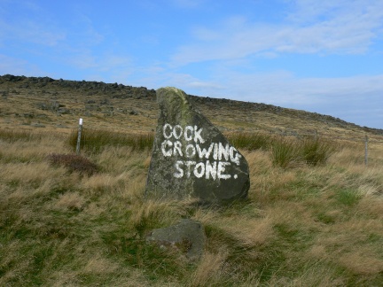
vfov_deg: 39.7
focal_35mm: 36
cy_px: 144
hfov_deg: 51.4
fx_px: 398
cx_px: 192
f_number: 7.1
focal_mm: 6
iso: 80
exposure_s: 1/400
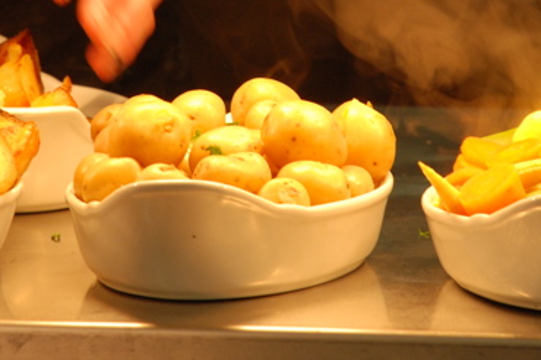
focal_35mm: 493
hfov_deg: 4.2
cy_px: -3
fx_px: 7405
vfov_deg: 2.8
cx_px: 249
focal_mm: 135
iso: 400
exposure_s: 1/60
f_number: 5.6
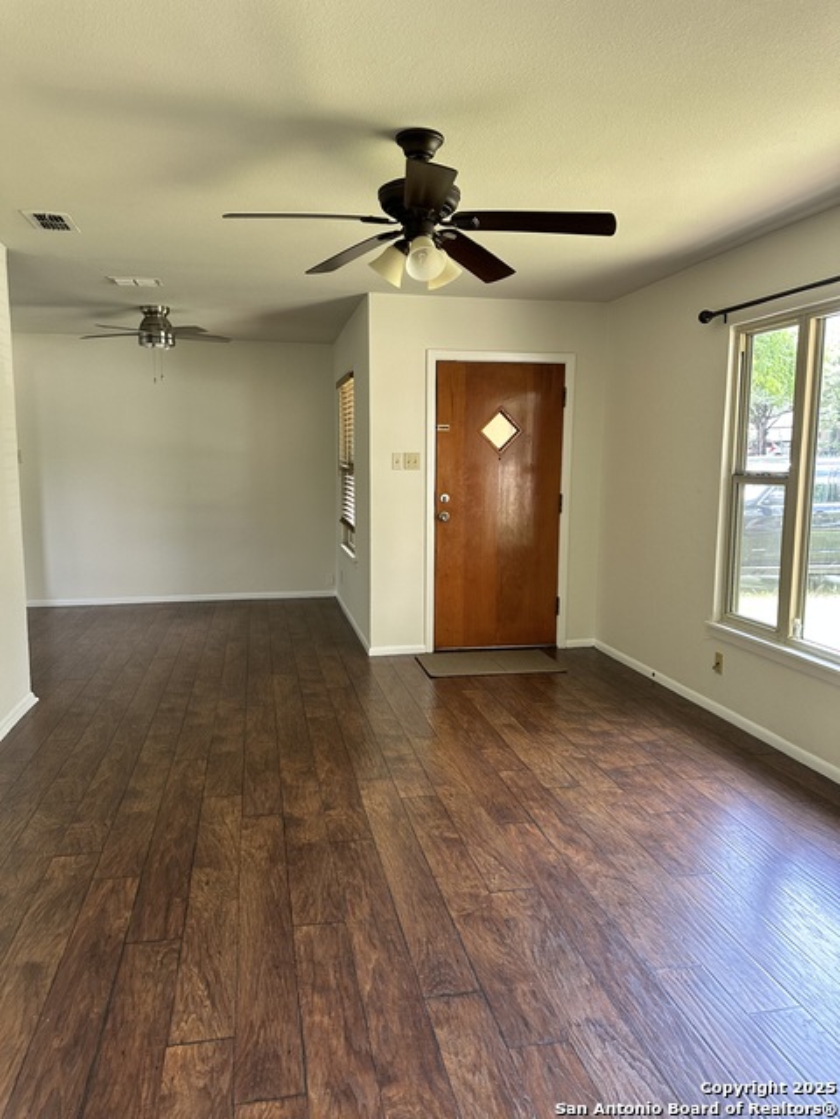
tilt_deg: -5.4
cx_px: 420
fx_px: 777
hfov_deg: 56.8
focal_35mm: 24
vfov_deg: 71.6
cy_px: 560
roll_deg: -0.2
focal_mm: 6.86
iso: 160
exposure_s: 1/120
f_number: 1.78
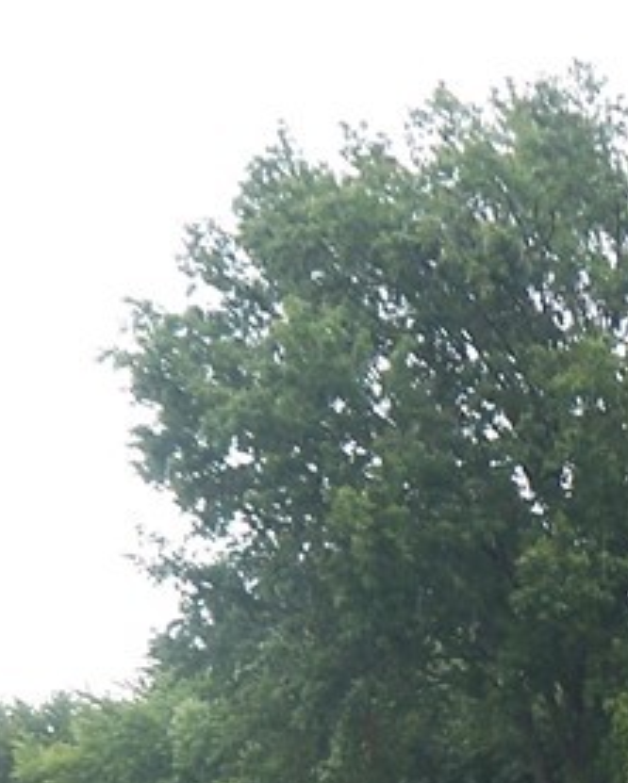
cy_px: 1074
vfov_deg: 20.6
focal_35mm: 83
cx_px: 939
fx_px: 1926
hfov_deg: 16.8
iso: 50
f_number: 2.8
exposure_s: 1/160
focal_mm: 3.8
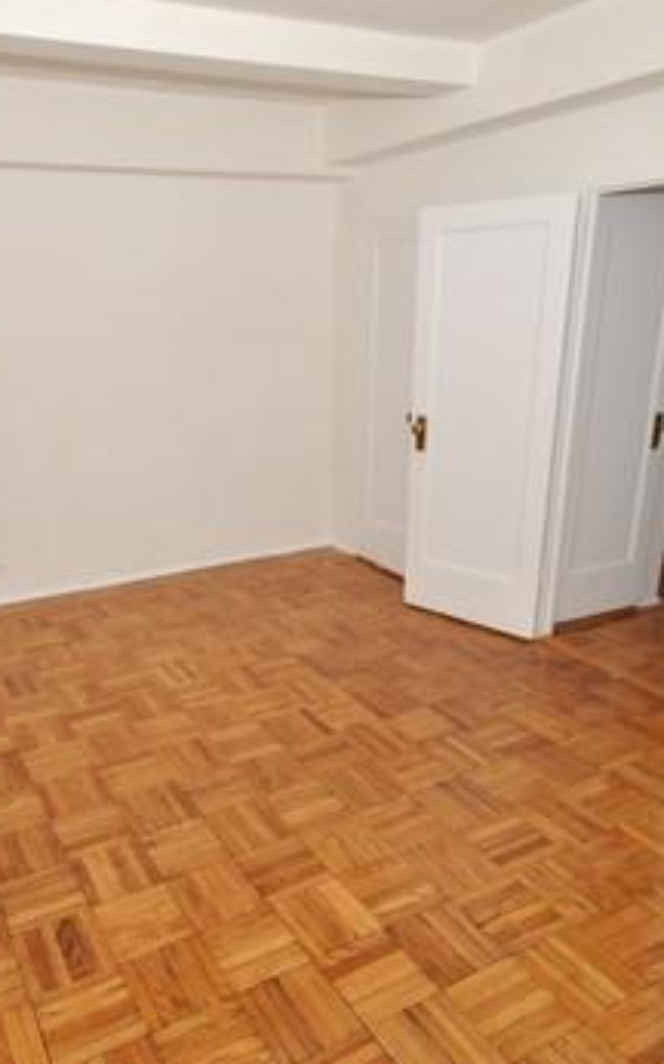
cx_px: 223
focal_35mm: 26
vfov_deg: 70.4
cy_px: 534
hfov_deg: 46.8
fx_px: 753
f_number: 4
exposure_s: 1/60
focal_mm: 10
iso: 200
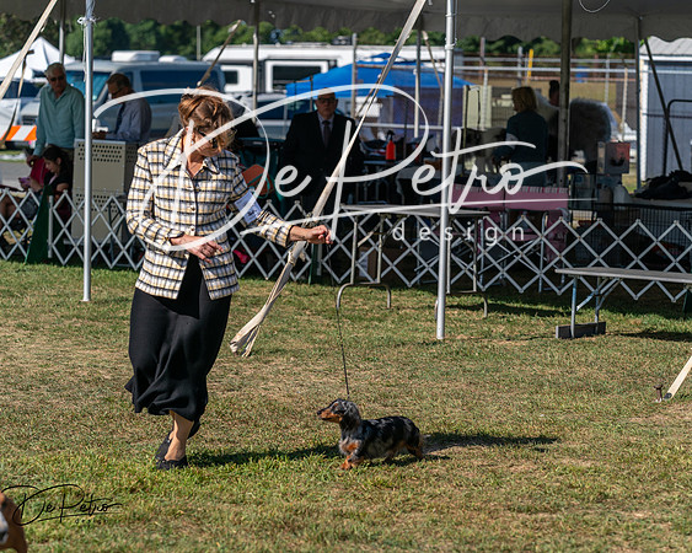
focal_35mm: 127
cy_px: 276
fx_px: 2605
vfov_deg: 12.1
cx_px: 346
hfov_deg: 15.1
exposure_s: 1/1250
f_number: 4.5
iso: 125
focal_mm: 113
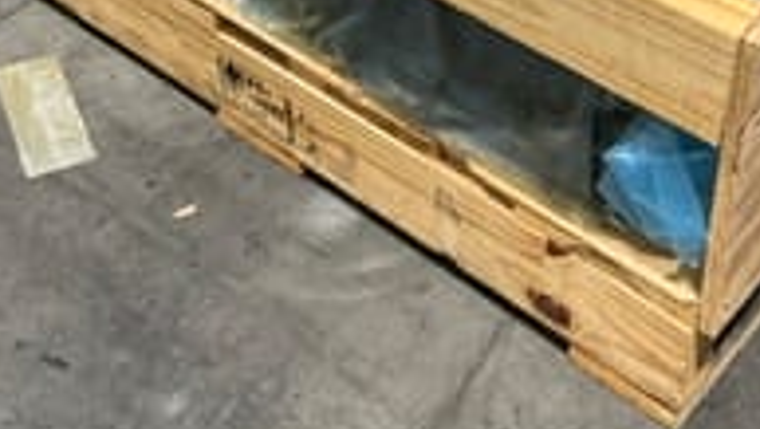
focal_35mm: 79
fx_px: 1594
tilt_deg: -37.4
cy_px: -128
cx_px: 528
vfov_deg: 14.7
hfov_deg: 26.6
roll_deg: -3.6
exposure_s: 1/50
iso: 80
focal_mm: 3
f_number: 1.8
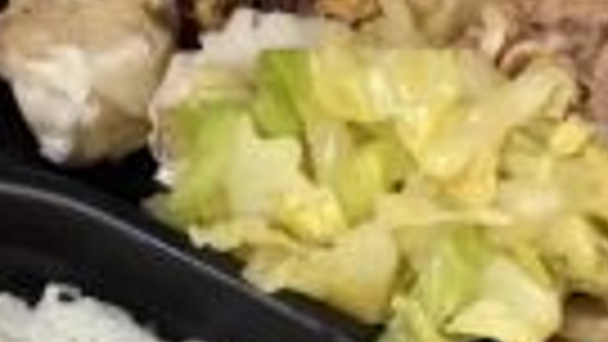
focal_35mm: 94
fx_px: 1516
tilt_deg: -66.9
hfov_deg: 22.6
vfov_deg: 12.8
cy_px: 322
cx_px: 191
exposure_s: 1/60
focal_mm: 3.3
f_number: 2.4
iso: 250
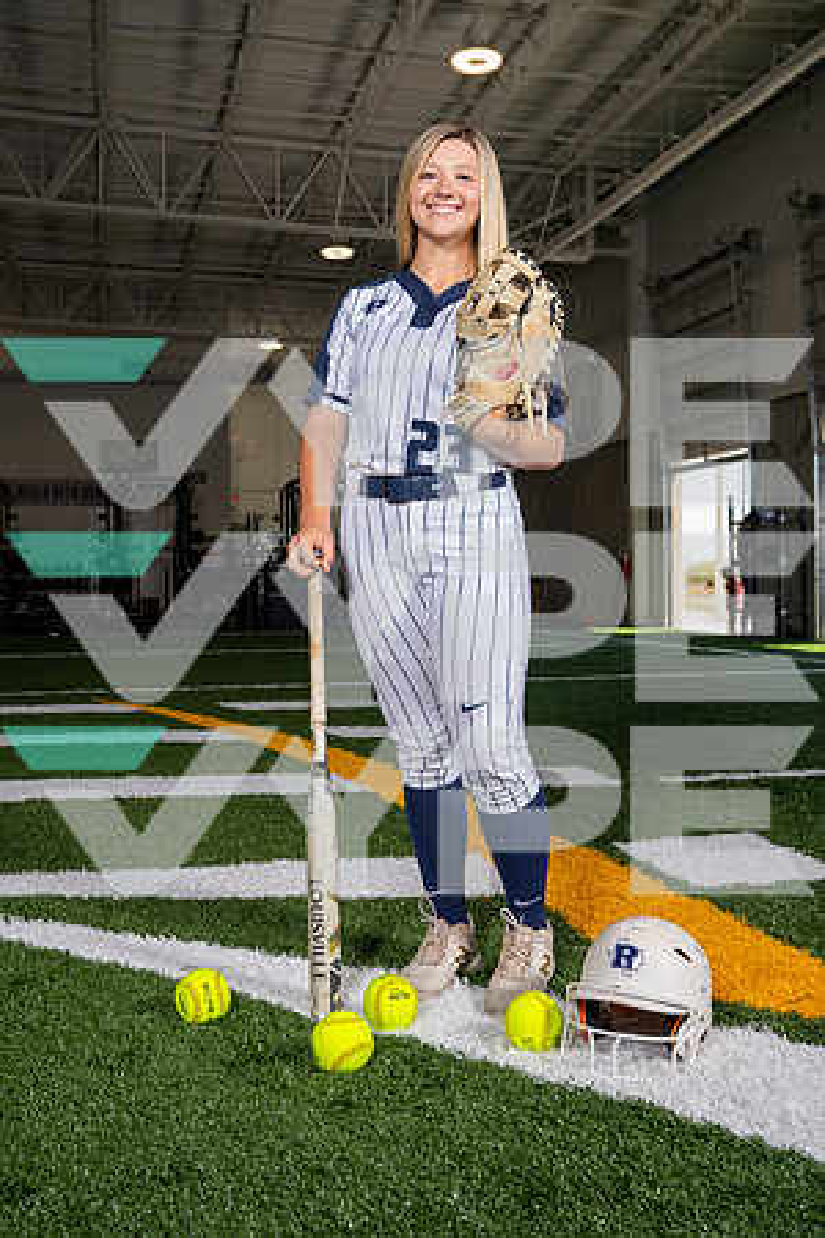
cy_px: 619
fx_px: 1237
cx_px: 412
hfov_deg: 36.9
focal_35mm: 36
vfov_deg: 53.1
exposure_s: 1/200
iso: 200
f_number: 5.6
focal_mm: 36
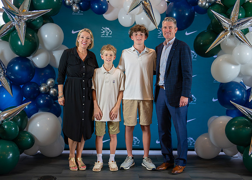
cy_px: 92
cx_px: 138
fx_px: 402
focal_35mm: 56
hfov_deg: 34.8
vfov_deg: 25.2
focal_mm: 50
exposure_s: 1/400
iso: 1000
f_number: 1.2
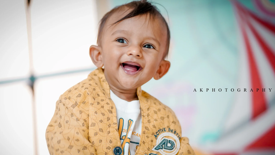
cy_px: 95
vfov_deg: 12.0
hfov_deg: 21.1
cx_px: 131
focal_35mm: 101
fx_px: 737
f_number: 1.8
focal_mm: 85
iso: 5000
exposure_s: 1/160
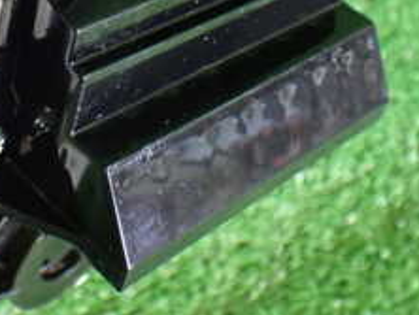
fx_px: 982
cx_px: 85
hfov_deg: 23.7
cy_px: -60
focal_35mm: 81
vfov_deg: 17.4
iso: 800
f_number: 2.3
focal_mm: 5.4
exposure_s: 1/30
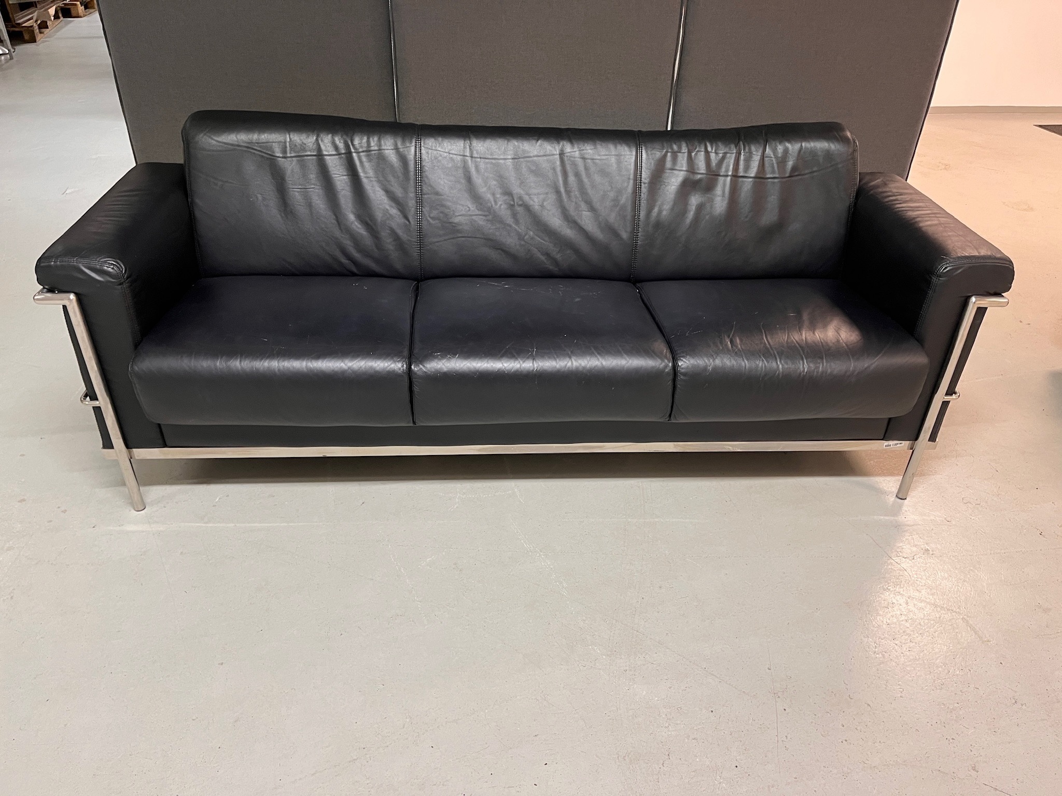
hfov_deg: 67.3
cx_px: 531
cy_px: 398
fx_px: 798
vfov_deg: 53.1
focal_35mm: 26
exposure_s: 1/50
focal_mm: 5.1
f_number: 1.6
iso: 100
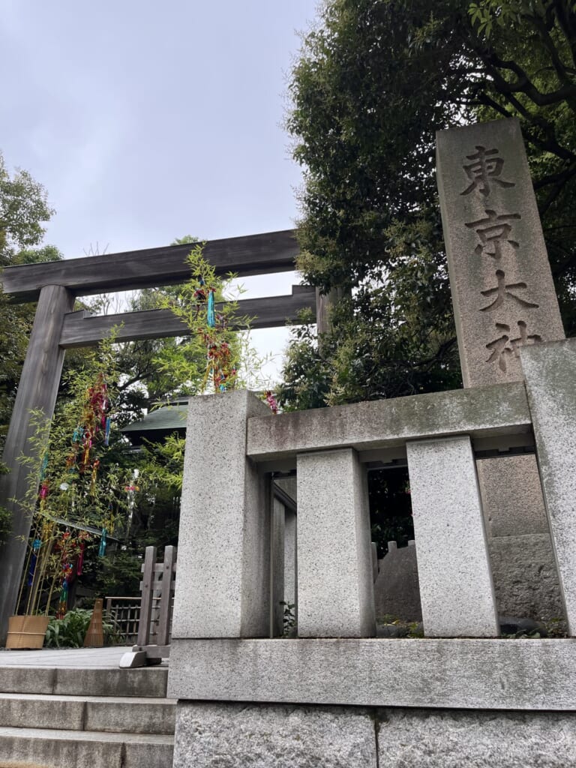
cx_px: 288
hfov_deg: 53.1
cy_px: 384
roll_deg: +0.5
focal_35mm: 26
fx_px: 577
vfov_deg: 67.3
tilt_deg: +23.5
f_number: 1.6
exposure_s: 1/296
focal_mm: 5.1
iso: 50
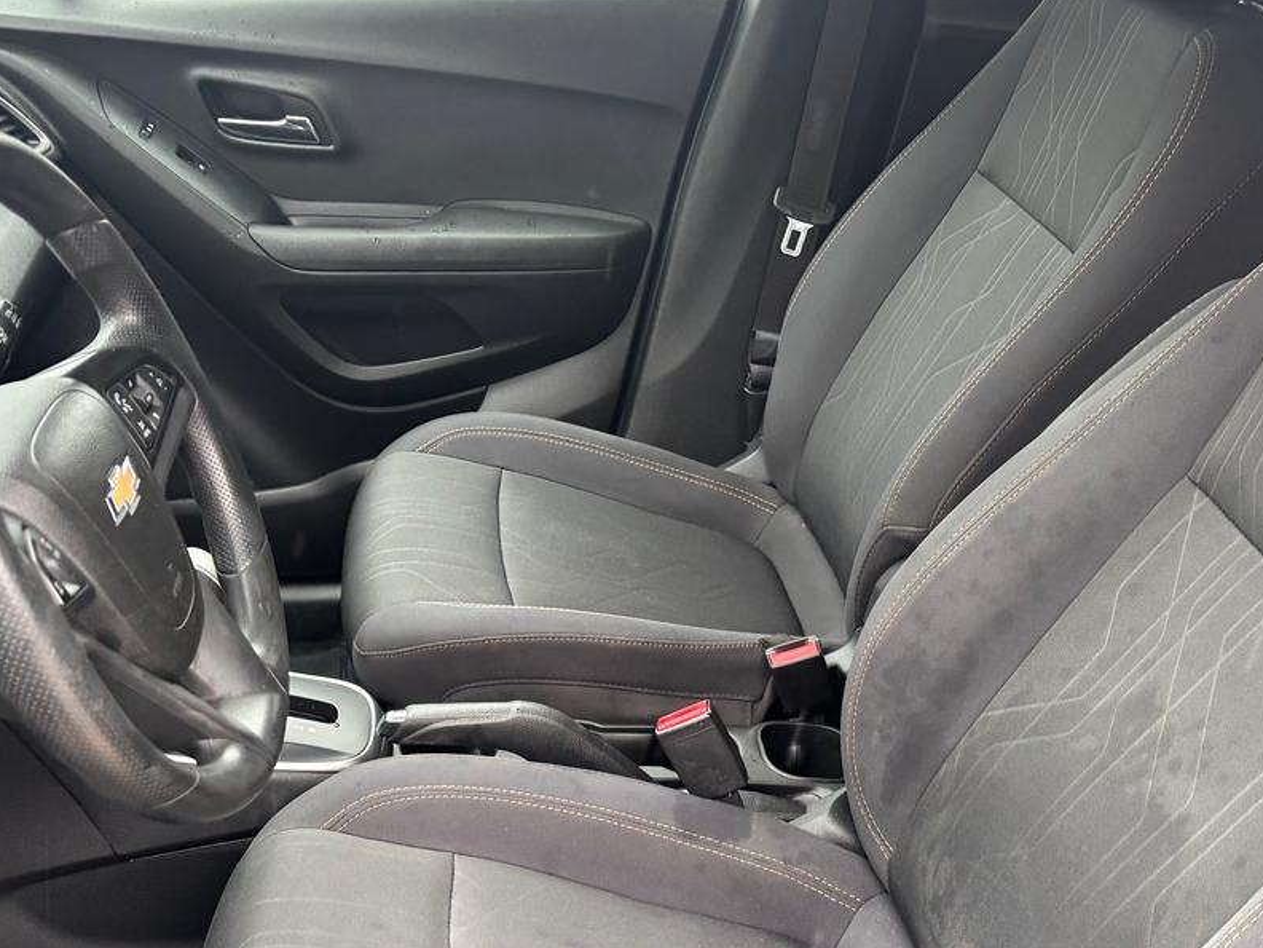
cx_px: 558
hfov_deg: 44.7
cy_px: 606
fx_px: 1532
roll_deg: -2.7
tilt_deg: -30.0
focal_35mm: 42
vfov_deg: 34.1
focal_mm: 5.96
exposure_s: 1/97
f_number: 1.6
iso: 125
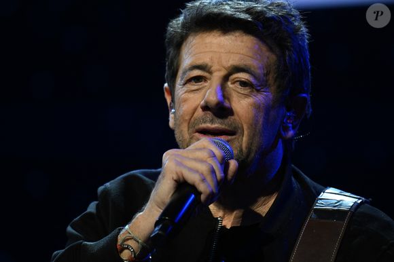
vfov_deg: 2.3
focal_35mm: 600
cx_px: 197
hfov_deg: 3.4
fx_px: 6563
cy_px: 131
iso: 2000
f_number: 6.3
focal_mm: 600
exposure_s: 1/200
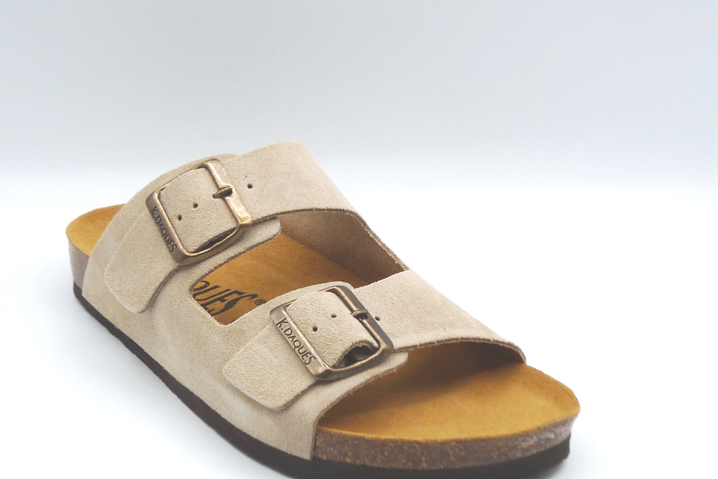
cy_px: 248
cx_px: 363
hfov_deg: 33.9
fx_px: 1177
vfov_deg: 23.0
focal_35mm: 59
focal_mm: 5.6
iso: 100
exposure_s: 1/200
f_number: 5
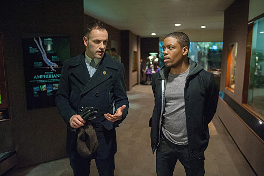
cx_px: 132
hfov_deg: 63.7
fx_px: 213
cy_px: 88
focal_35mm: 29
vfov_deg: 44.9
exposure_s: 1/100
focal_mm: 29
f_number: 2.8
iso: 5000
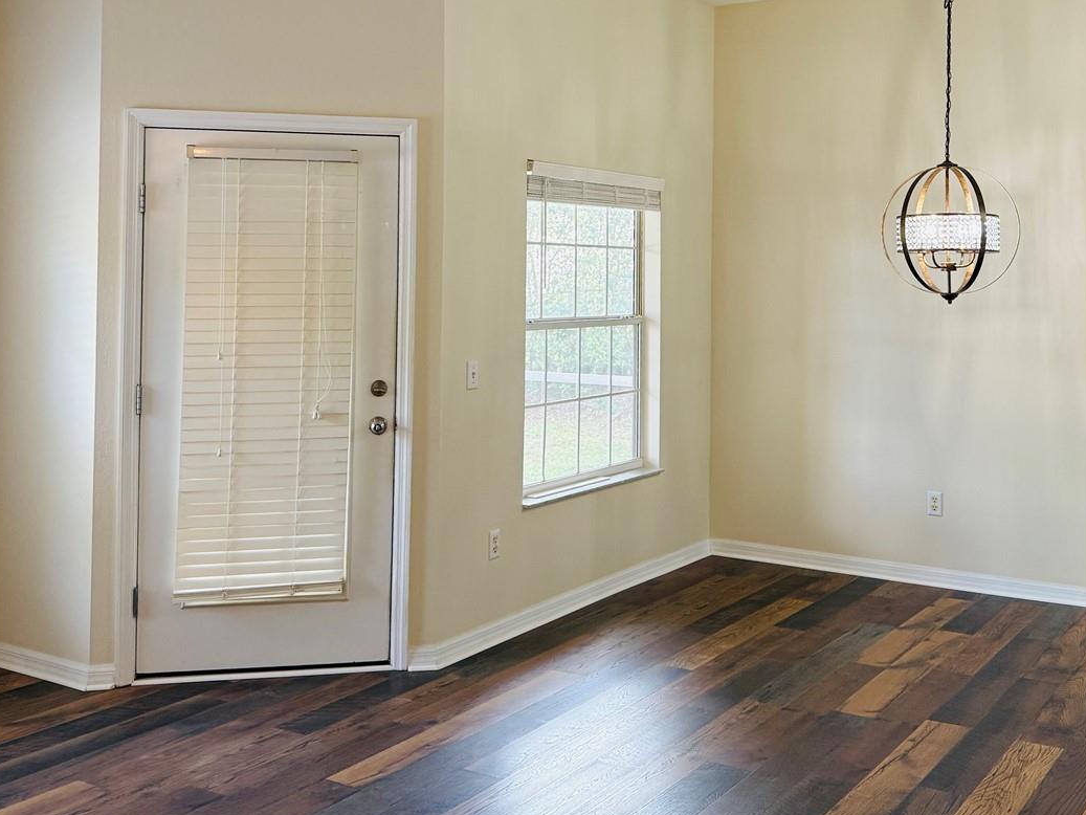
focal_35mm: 37
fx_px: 1161
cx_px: 656
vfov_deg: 37.9
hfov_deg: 49.8
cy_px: 225
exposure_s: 1/120
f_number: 1.78
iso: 250
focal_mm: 6.76
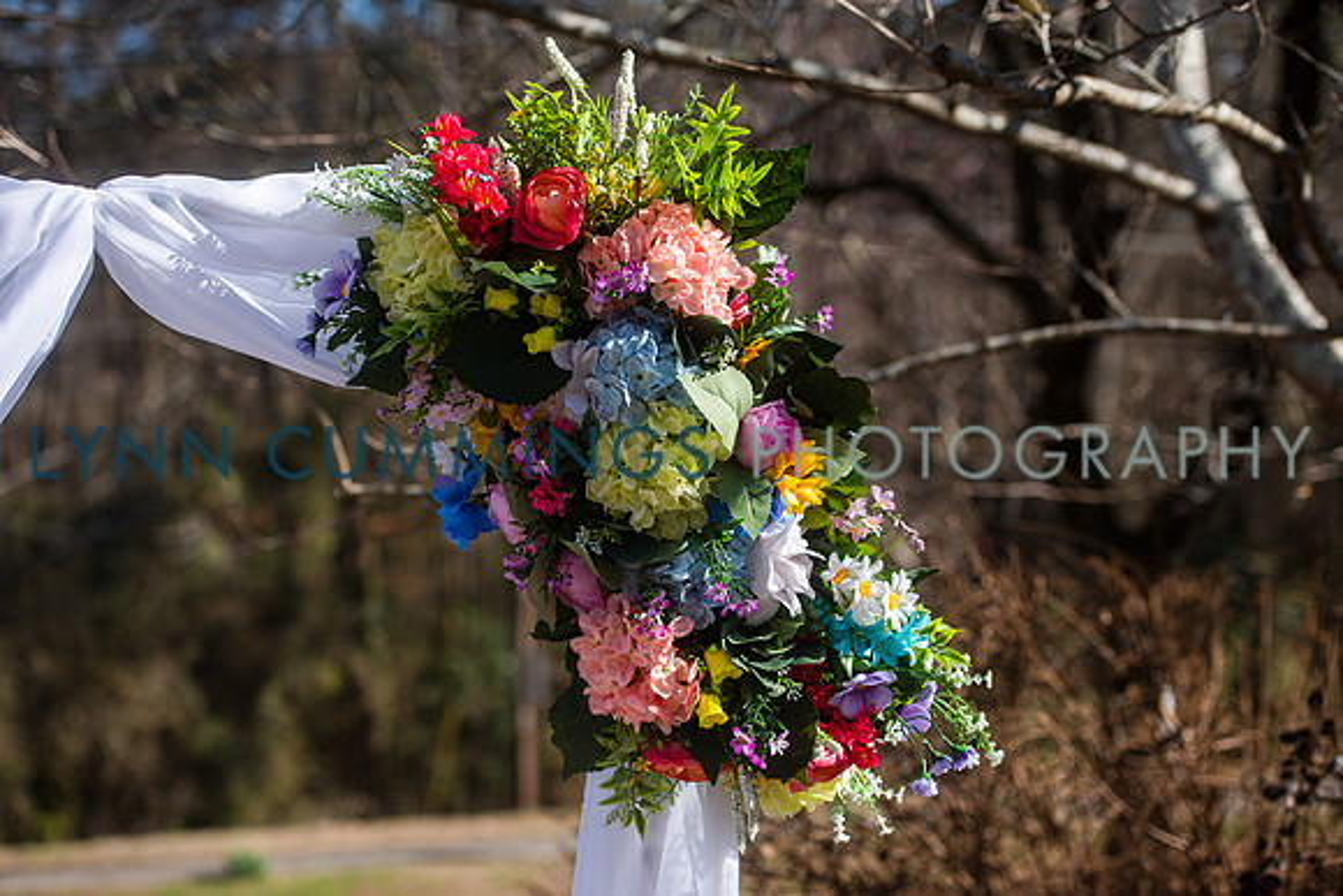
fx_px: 2612
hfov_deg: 28.8
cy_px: 448
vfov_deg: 19.5
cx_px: 672
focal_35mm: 70
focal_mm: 70
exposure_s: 1/800
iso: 64
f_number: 3.5
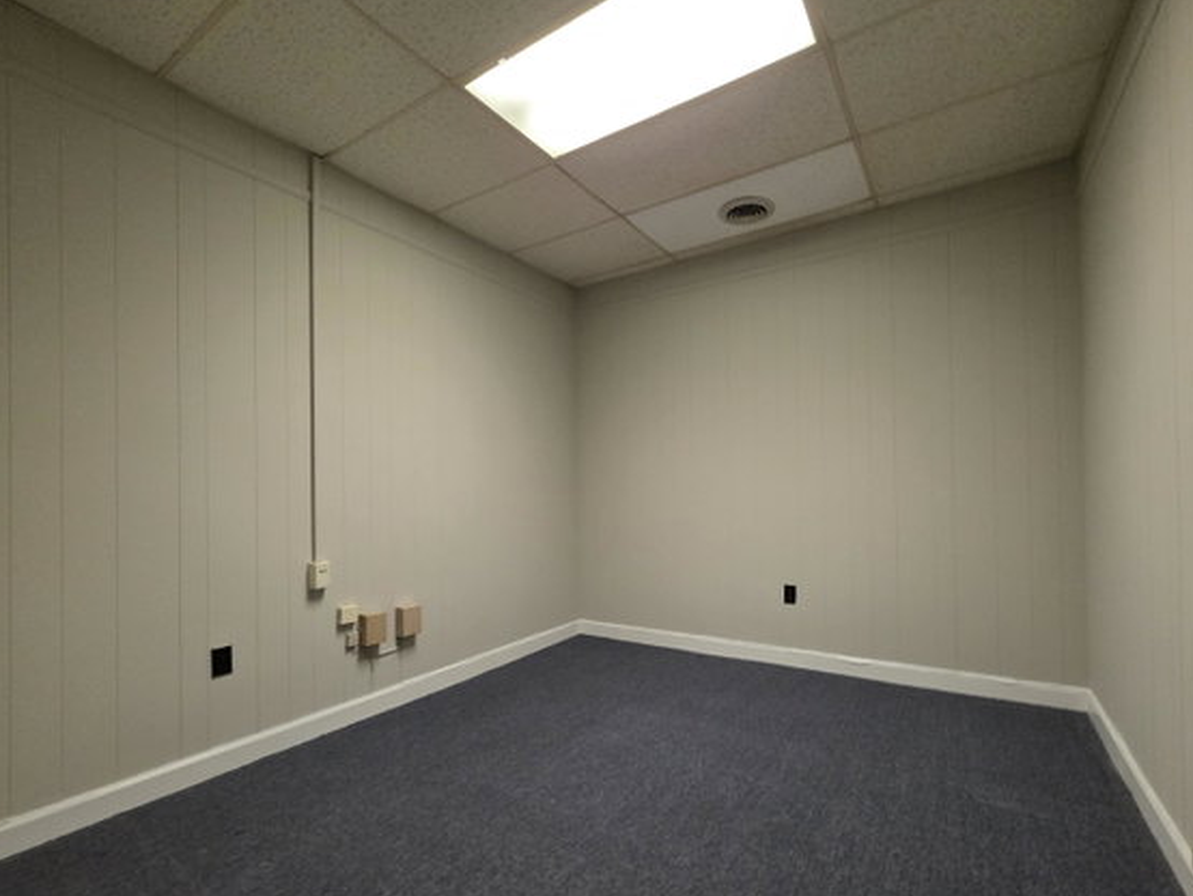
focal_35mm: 15
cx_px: 619
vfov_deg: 81.6
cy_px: 491
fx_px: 517
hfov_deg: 98.1
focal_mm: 2.2
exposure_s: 1/60
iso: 400
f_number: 1.9
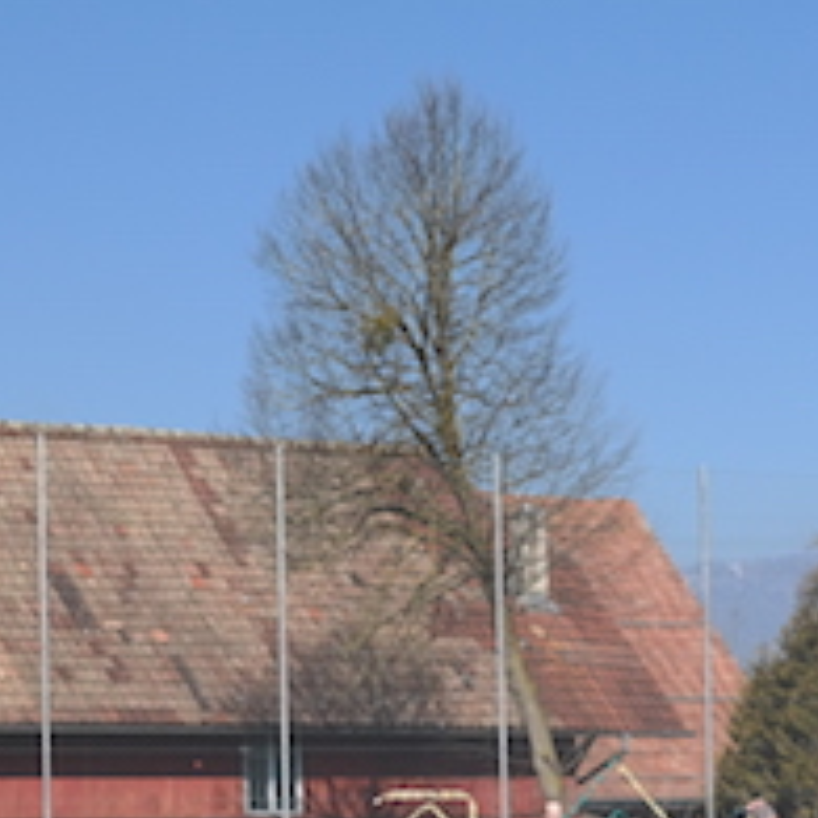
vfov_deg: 13.9
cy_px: 845
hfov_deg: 13.9
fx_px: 3288
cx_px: 839
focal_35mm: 123
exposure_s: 1/320
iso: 100
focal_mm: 29
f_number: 7.1
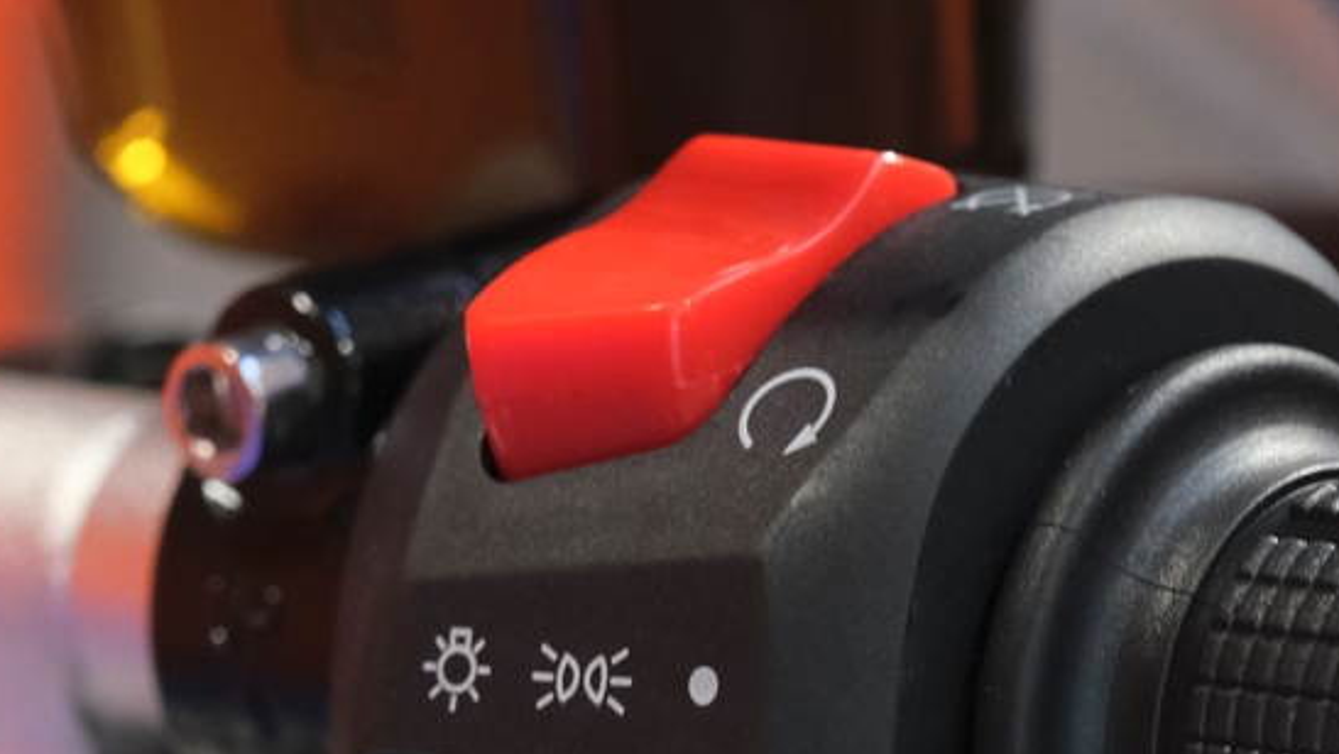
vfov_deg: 6.2
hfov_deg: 11.0
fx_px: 6961
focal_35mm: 196
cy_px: 540
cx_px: 827
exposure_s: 1/100
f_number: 4
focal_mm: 42.9
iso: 1600
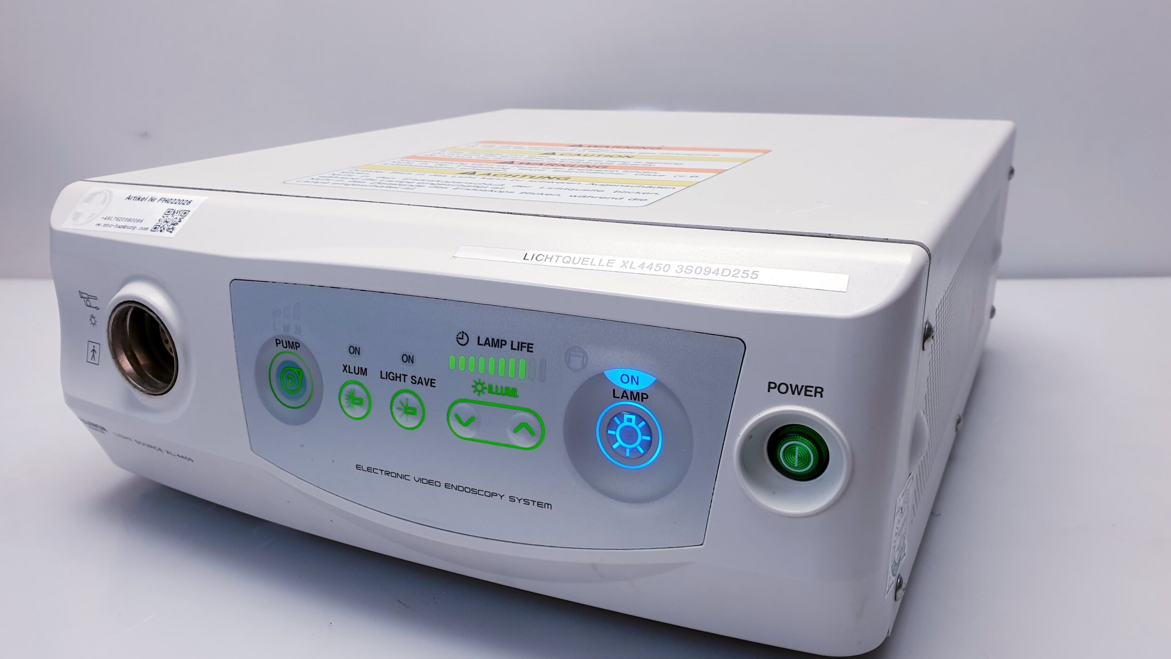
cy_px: 381
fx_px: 900
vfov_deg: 40.1
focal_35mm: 29
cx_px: 582
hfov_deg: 66.1
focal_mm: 4.3
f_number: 2.4
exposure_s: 1/100
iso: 80
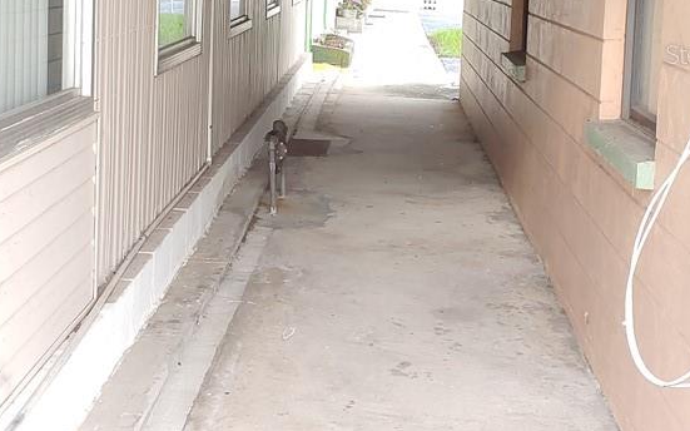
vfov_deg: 18.6
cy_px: 54
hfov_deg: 29.8
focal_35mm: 69
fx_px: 1297
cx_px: 303
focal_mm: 4.23
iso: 50
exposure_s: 1/60
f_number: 1.5
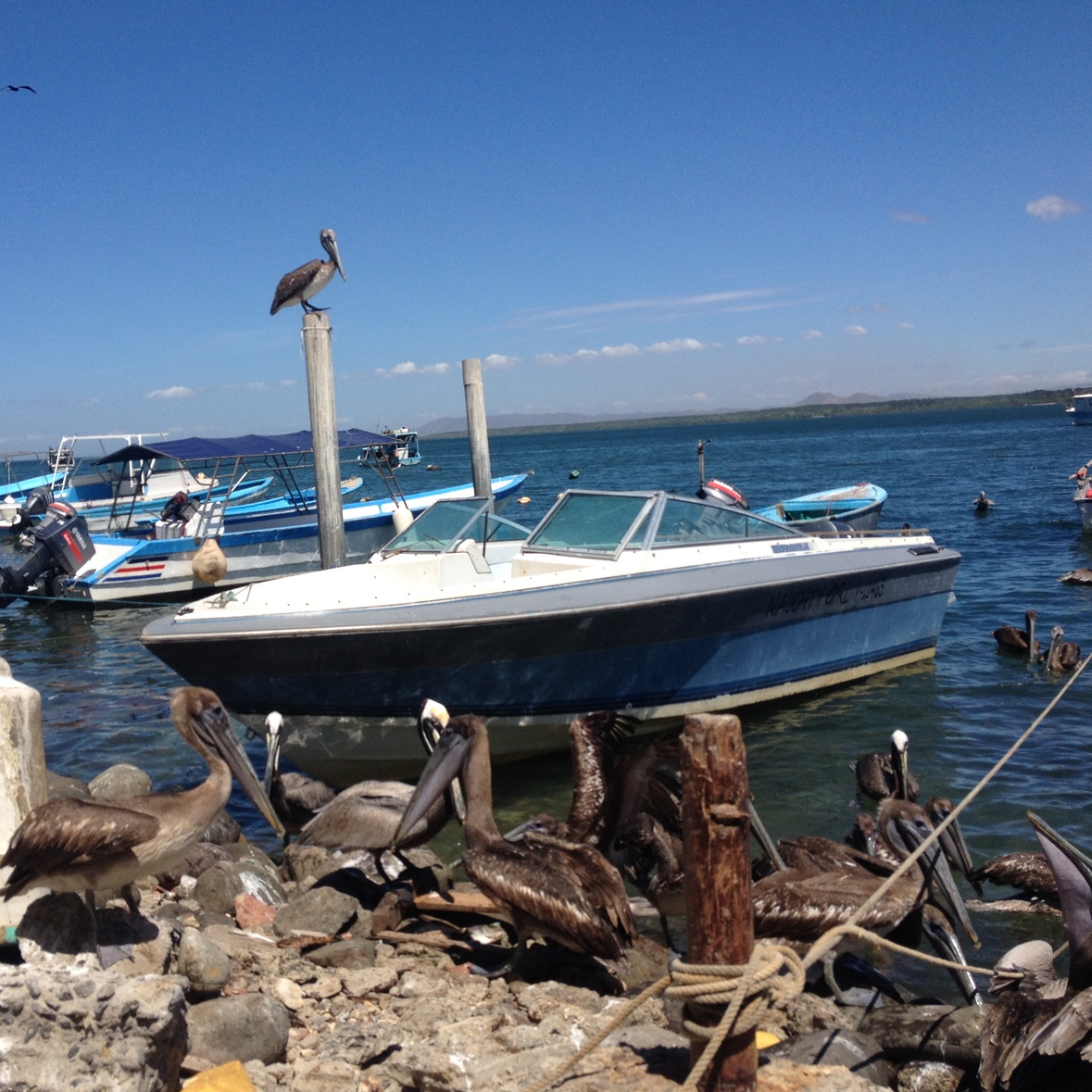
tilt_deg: -7.4
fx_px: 1499
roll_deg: +4.0
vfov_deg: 40.0
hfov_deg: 39.8
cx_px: 413
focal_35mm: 42
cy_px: 545
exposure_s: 1/2762
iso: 50
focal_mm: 4.28
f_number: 2.4
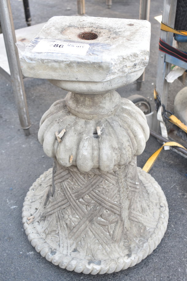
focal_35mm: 40
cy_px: 140
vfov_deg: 47.9
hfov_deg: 33.0
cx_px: 94
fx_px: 316
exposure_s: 1/60
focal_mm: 27
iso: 200
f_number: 4
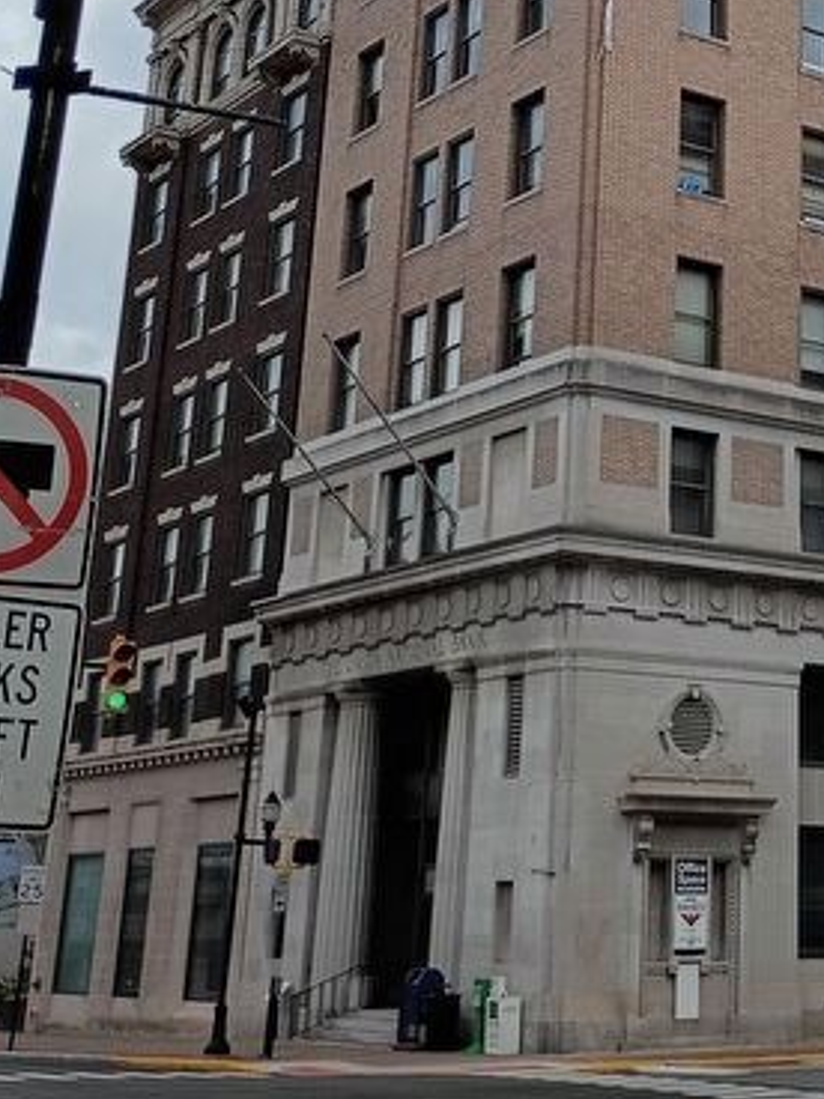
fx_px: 2000
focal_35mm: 63
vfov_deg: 29.5
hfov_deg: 22.4
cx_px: 830
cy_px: 122
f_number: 1.8
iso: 104
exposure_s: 1/1508
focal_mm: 4.27
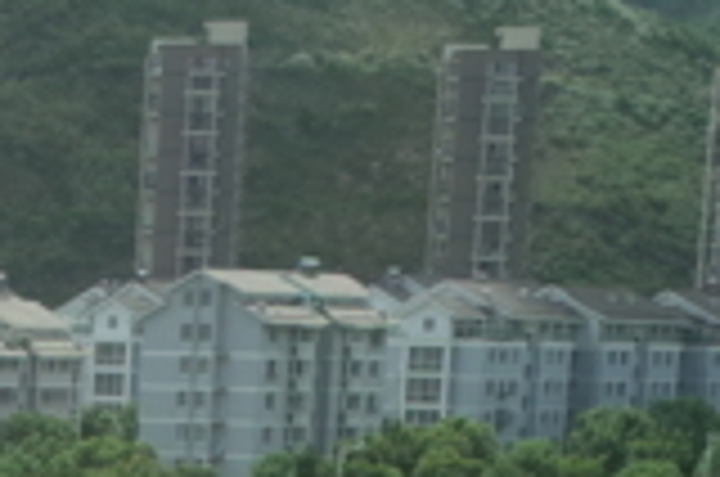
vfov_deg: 7.1
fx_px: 3573
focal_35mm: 179
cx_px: -504
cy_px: 1274
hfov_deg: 10.9
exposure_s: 1/500
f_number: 4
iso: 100
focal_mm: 18.3
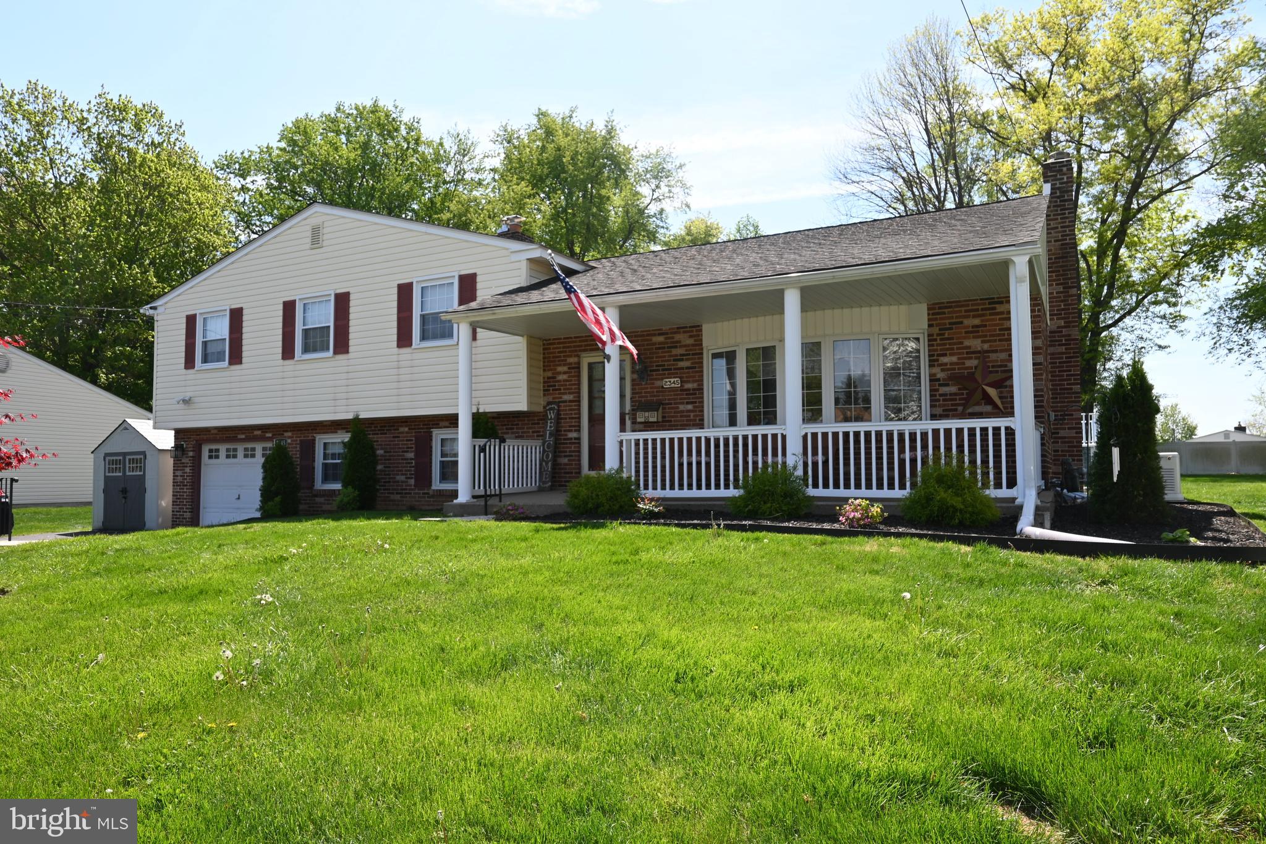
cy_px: 422
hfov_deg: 73.7
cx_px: 633
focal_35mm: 24
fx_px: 844
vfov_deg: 53.1
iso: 100
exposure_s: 1/200
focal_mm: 16
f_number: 7.1
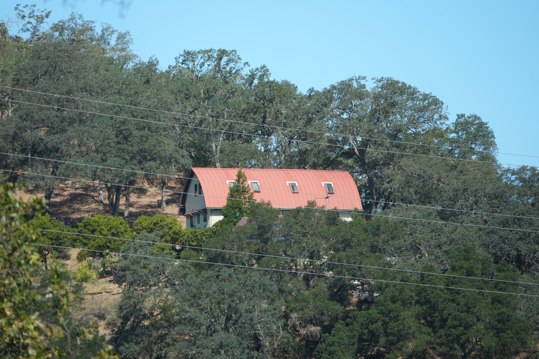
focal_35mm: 438
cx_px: 273
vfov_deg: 3.1
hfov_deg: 4.7
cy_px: 174
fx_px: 6557
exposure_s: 1/1250
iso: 500
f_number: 6.3
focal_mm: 400
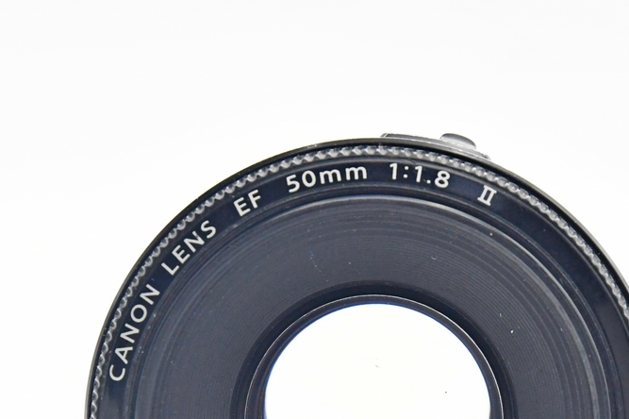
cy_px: 434
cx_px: 371
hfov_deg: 7.6
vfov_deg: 5.1
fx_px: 4715
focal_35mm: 270
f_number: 8
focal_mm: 80
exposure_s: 1/125
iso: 1250
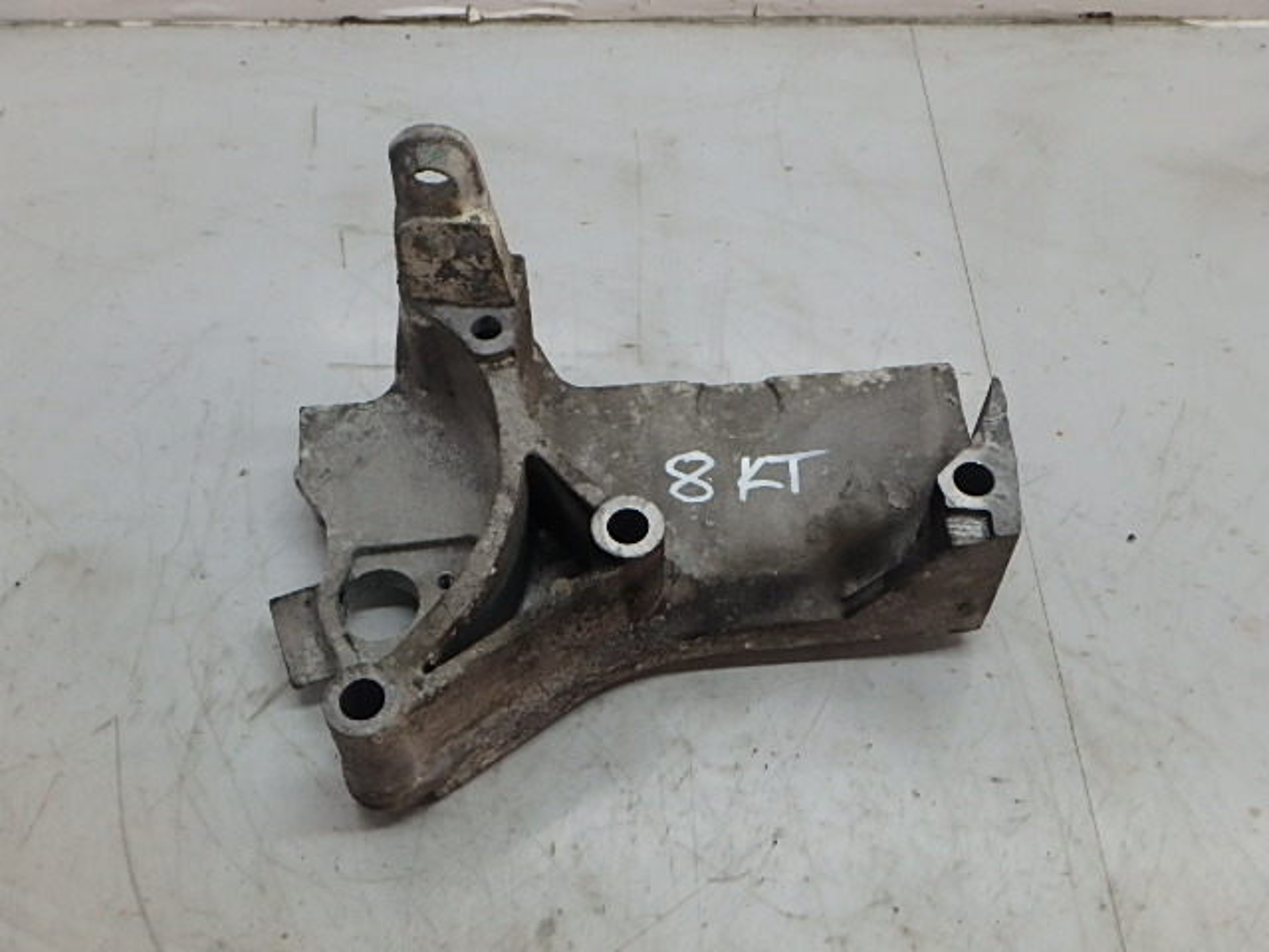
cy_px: 476
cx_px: 634
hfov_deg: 51.4
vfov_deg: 39.7
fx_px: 1320
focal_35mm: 36
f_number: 5
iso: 320
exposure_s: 1/40
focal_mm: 6.4
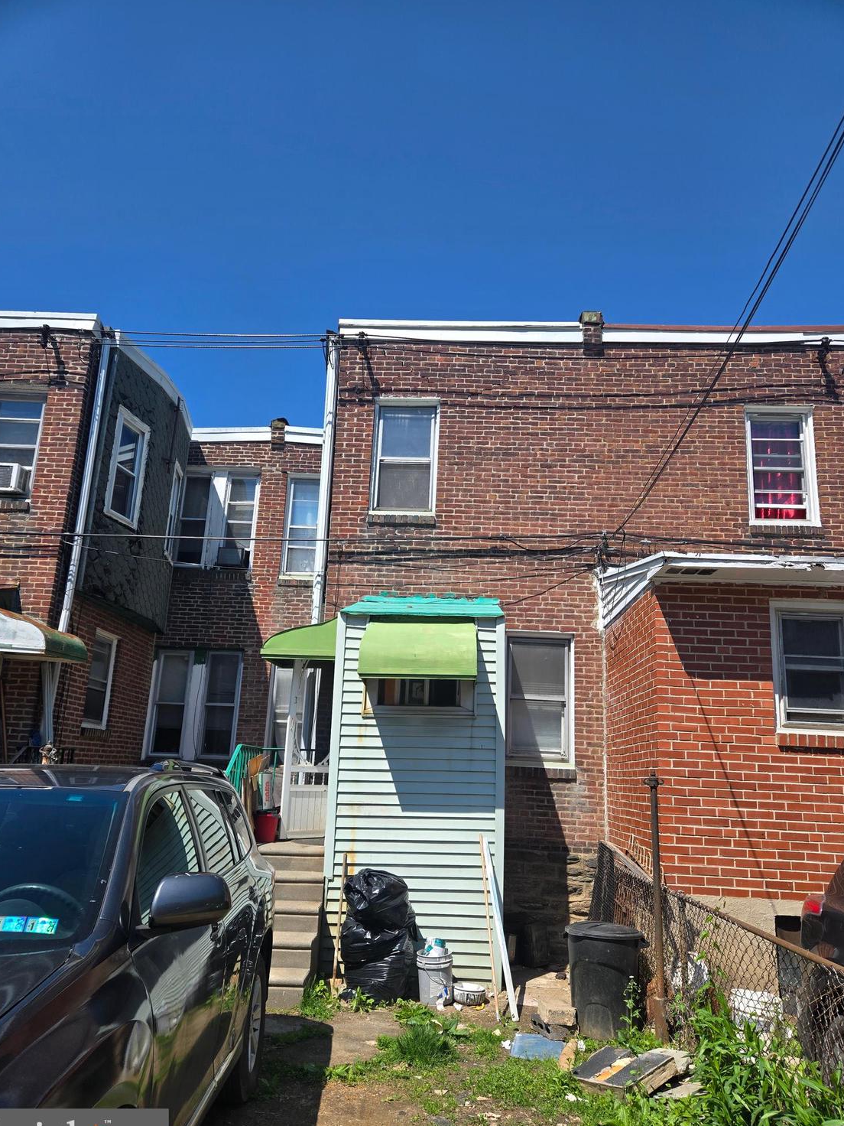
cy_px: 584
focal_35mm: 24
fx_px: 780
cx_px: 418
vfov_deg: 71.6
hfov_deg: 56.8
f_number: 1.8
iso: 40
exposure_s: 1/2921
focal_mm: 5.4
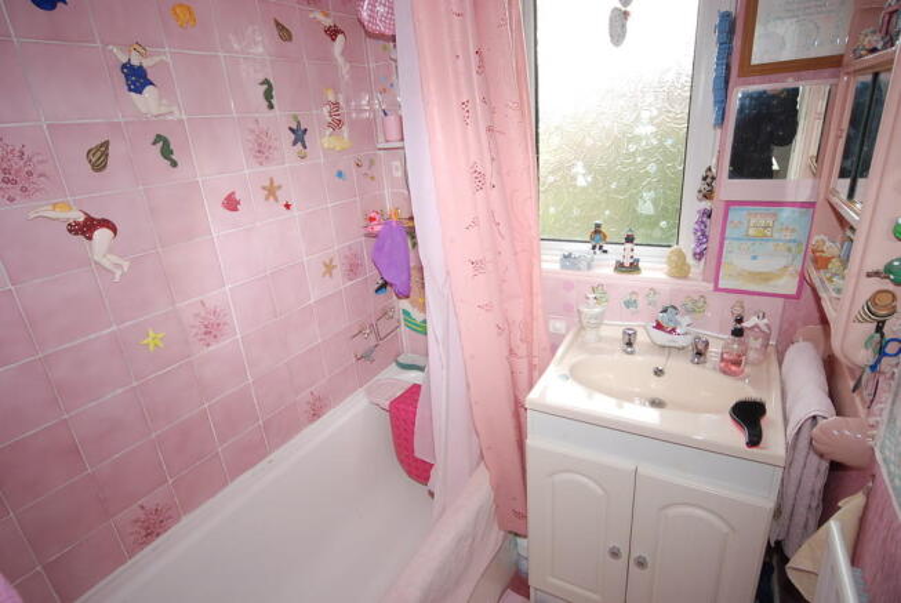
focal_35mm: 18
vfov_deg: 67.5
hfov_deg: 89.9
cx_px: 450
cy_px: 302
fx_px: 451
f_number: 4.5
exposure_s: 1/60
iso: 200
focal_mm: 12
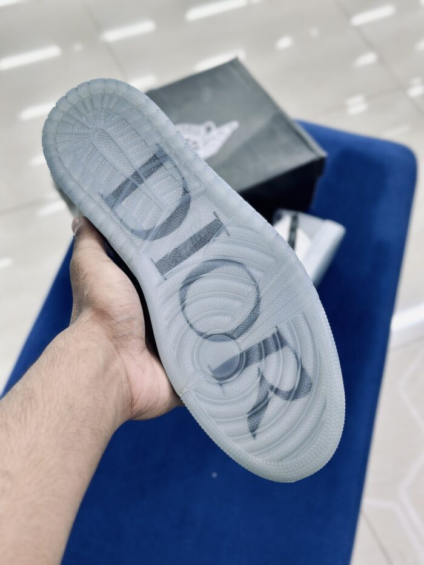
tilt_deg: -57.5
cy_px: 282
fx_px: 784
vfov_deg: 39.7
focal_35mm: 48
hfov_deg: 30.3
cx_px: 212
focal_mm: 6.86
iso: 100
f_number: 1.78
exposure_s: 1/100
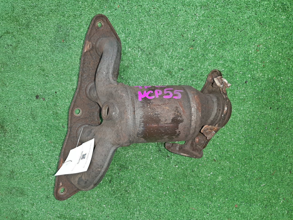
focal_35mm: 29
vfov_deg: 48.1
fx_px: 245
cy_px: 122
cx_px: 131
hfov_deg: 61.5
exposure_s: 1/50
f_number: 1.7
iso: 216
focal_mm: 3.93
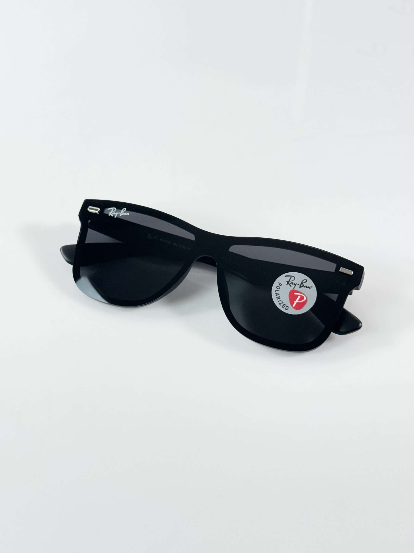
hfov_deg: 30.3
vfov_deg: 39.7
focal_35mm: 48
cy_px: 276
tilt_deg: -49.2
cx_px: 207
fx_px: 765
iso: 80
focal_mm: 6.86
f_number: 1.78
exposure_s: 1/100
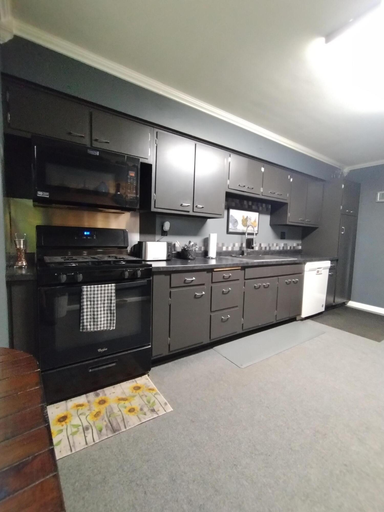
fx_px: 237
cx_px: 192
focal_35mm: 16
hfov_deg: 78.1
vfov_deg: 94.5
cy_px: 256
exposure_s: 1/30
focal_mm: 1.66
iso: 1306
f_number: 2.2
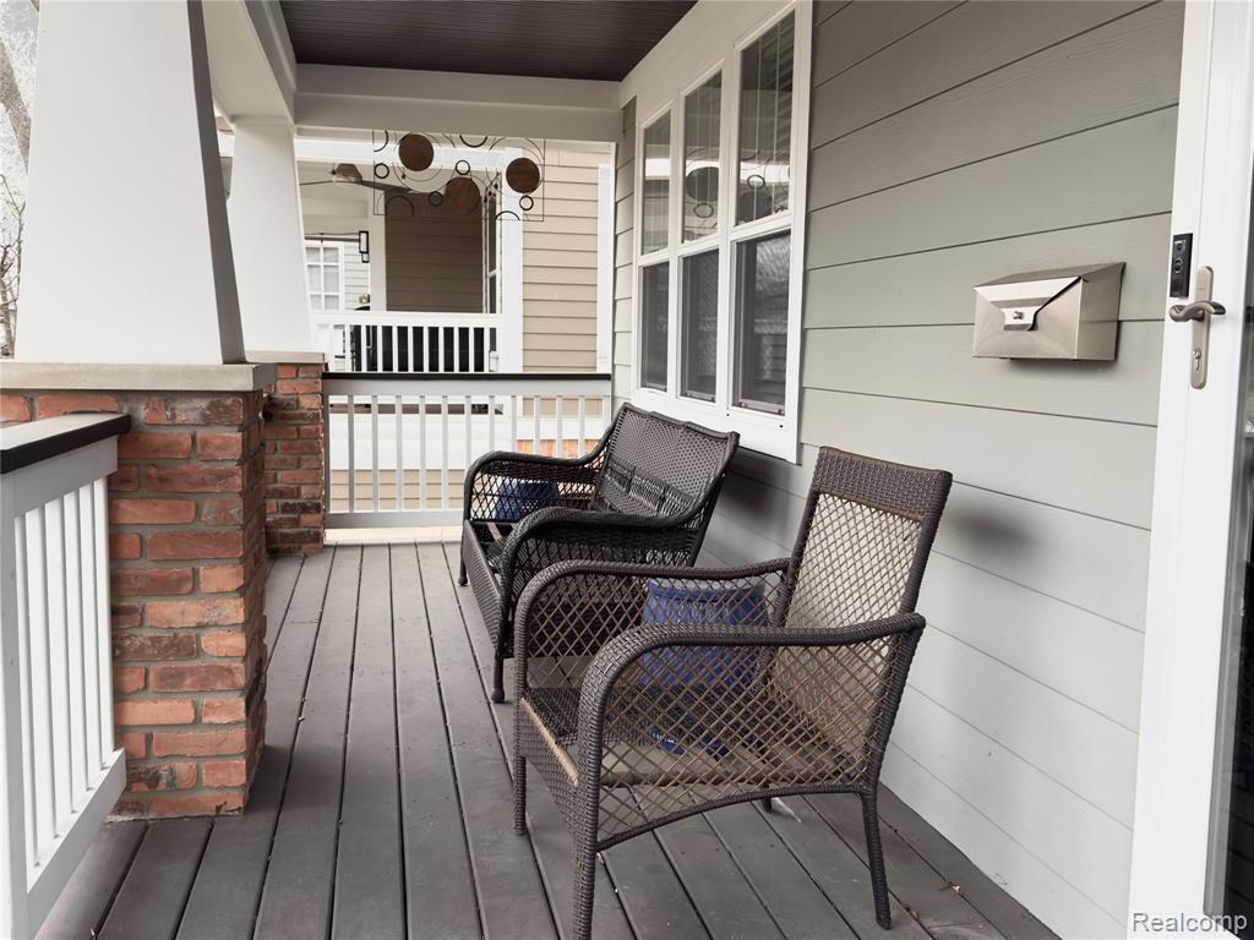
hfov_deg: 52.6
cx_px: 627
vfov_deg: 40.7
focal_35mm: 35
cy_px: 470
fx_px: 1268
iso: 100
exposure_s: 1/299
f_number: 1.78
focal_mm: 6.76
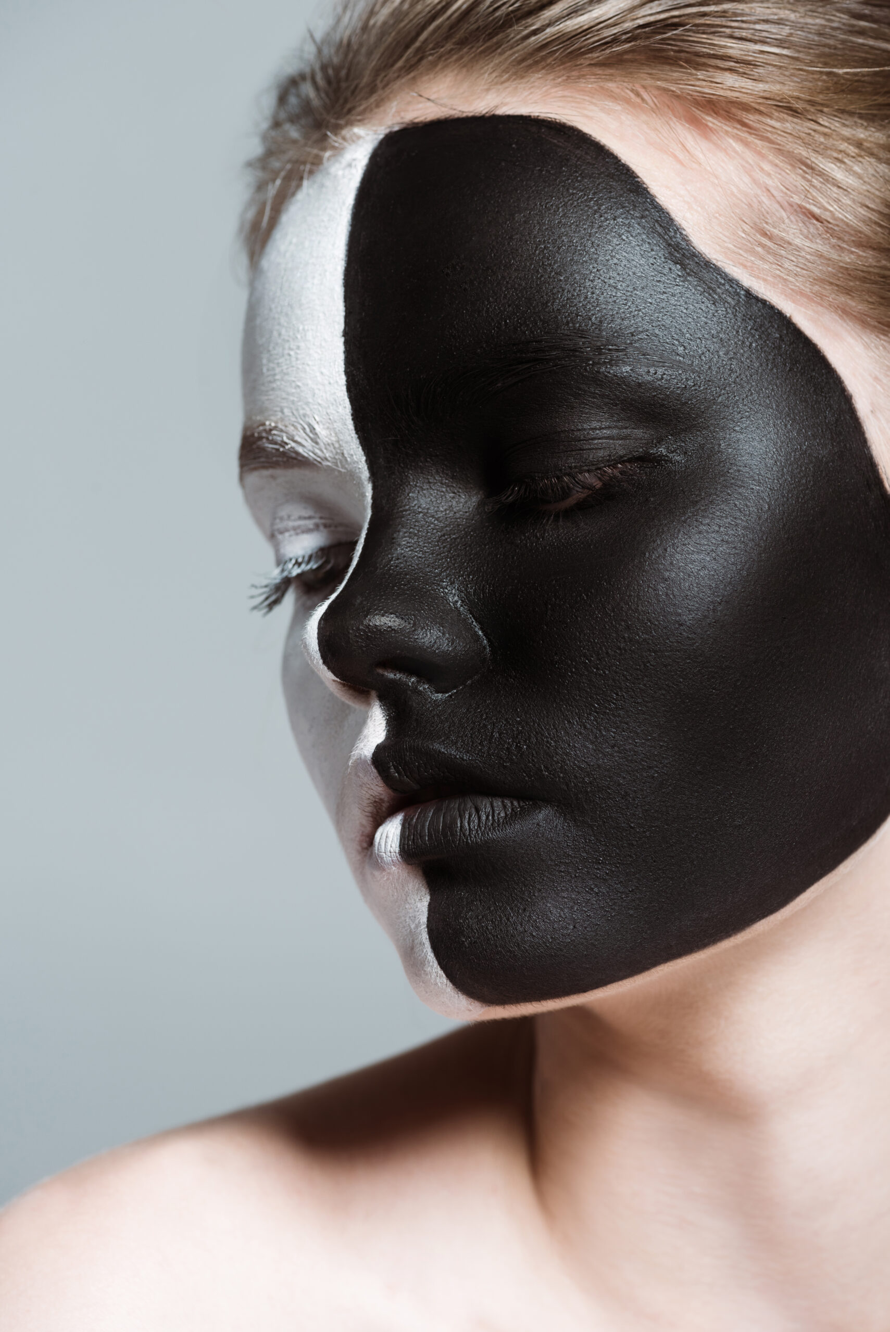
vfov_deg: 19.4
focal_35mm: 105
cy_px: 666
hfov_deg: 13.1
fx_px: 3890
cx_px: 445
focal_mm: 105
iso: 100
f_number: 9
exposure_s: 1/200
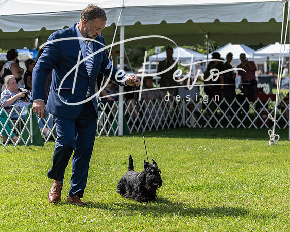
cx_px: 159
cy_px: 127
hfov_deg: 17.9
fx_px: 921
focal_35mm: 107
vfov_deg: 14.3
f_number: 4
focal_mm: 87
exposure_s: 1/2000
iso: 800
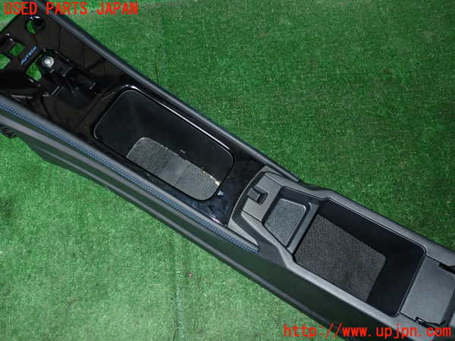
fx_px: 394
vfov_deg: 46.8
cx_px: 228
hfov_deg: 60.0
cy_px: 170
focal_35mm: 30
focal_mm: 5.4
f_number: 6.3
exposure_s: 1/30
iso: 320
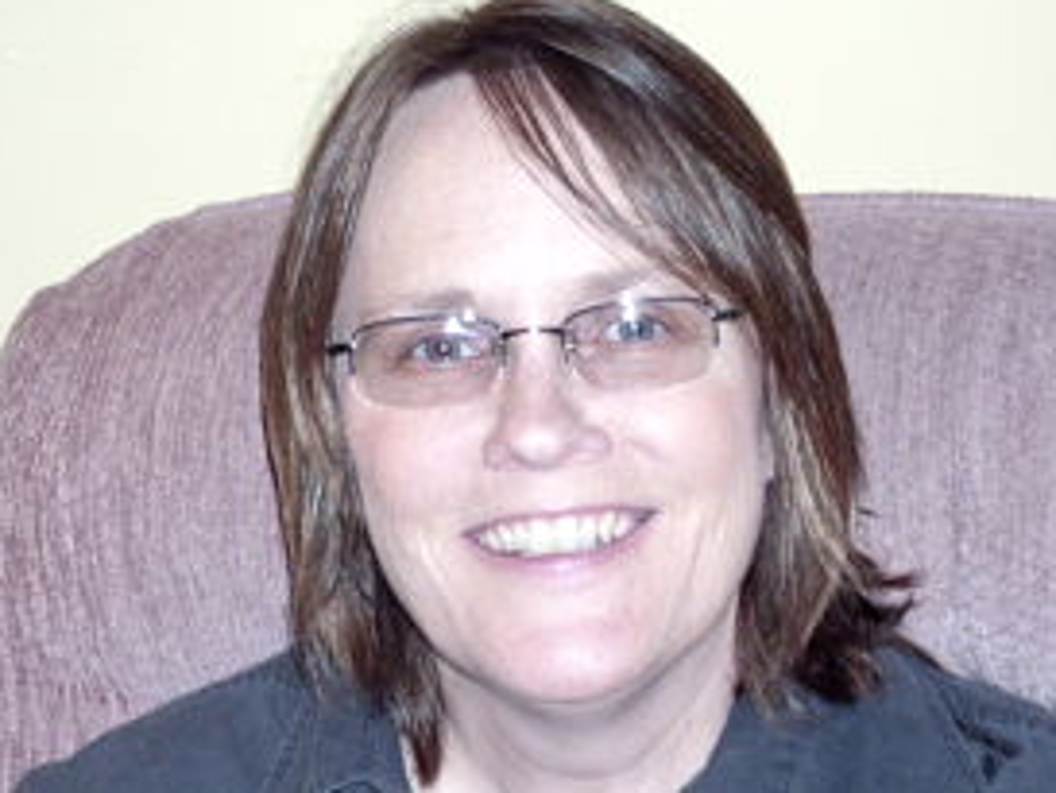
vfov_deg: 8.9
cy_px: 495
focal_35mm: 167
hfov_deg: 11.8
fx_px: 5097
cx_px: 572
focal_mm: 18.9
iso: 400
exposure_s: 1/60
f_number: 5.4
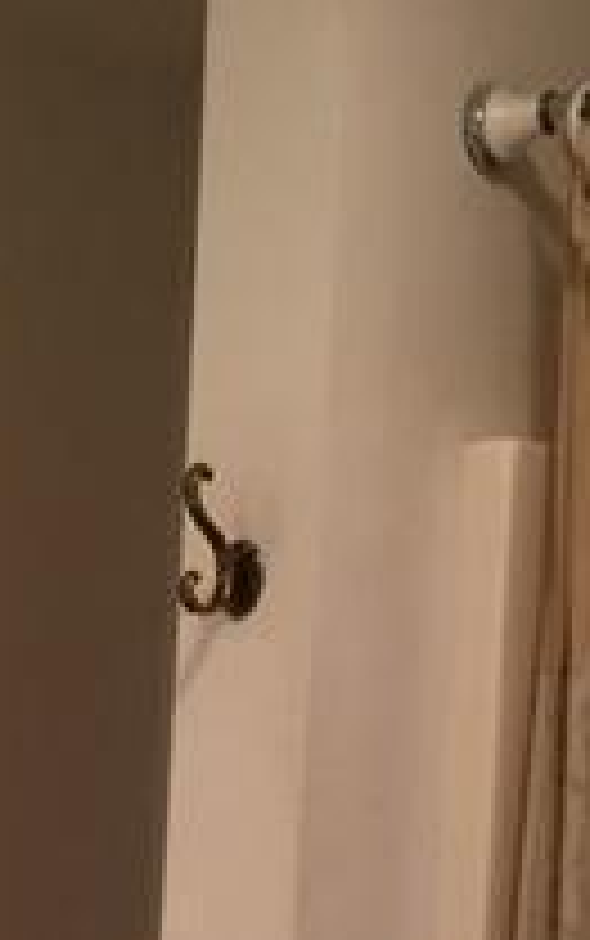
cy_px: 1075
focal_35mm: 94
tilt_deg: -3.9
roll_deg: -1.1
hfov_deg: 12.9
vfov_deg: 20.8
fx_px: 2413
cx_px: -410
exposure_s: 1/30
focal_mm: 4.15
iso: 160
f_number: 2.2
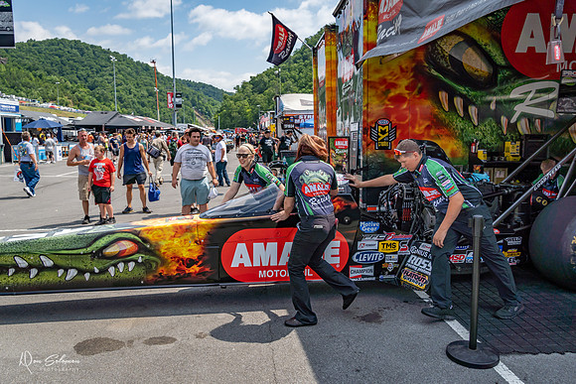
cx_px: 282
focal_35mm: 28
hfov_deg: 65.3
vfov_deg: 46.3
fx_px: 449
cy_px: 192
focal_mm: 18
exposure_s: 1/1250
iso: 100
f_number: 4.5
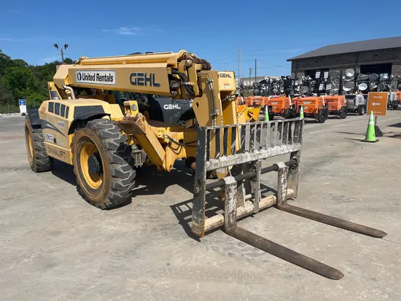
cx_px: 200
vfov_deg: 53.1
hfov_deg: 67.3
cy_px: 150
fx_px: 301
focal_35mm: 26
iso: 50
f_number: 1.6
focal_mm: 5.1
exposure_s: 1/5319
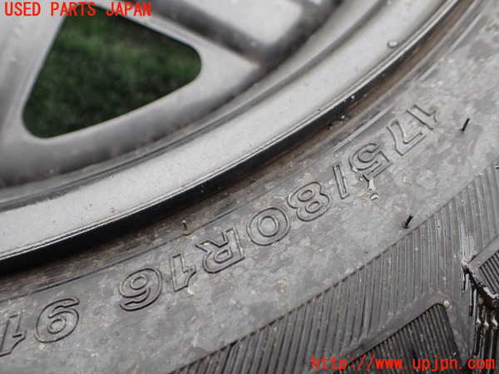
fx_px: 432
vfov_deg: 46.8
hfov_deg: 60.0
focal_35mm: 30
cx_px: 250
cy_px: 187
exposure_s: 1/125
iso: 125
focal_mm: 5.4
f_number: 2.3
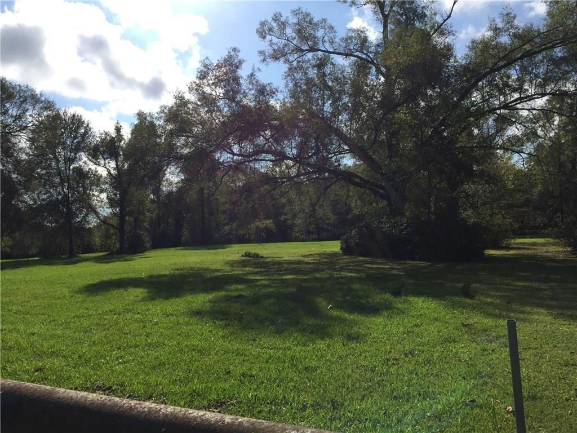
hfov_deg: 61.7
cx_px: 288
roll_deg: +1.6
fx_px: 483
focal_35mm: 29
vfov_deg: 48.2
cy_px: 216
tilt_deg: +1.3
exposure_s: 1/3300
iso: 32
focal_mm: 4.15
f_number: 2.2
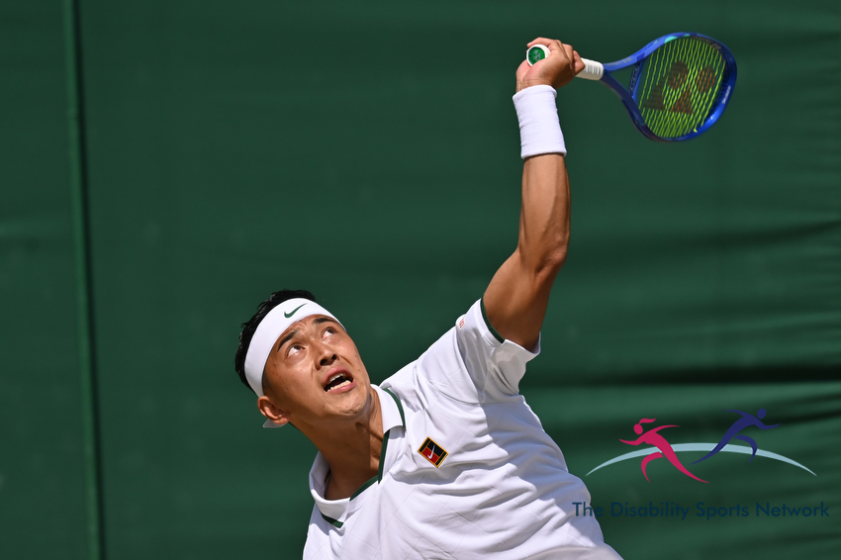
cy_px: 280
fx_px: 12259
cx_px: 420
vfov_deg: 2.6
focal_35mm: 525
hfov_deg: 3.9
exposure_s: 1/3200
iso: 320
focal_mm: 350
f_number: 7.1
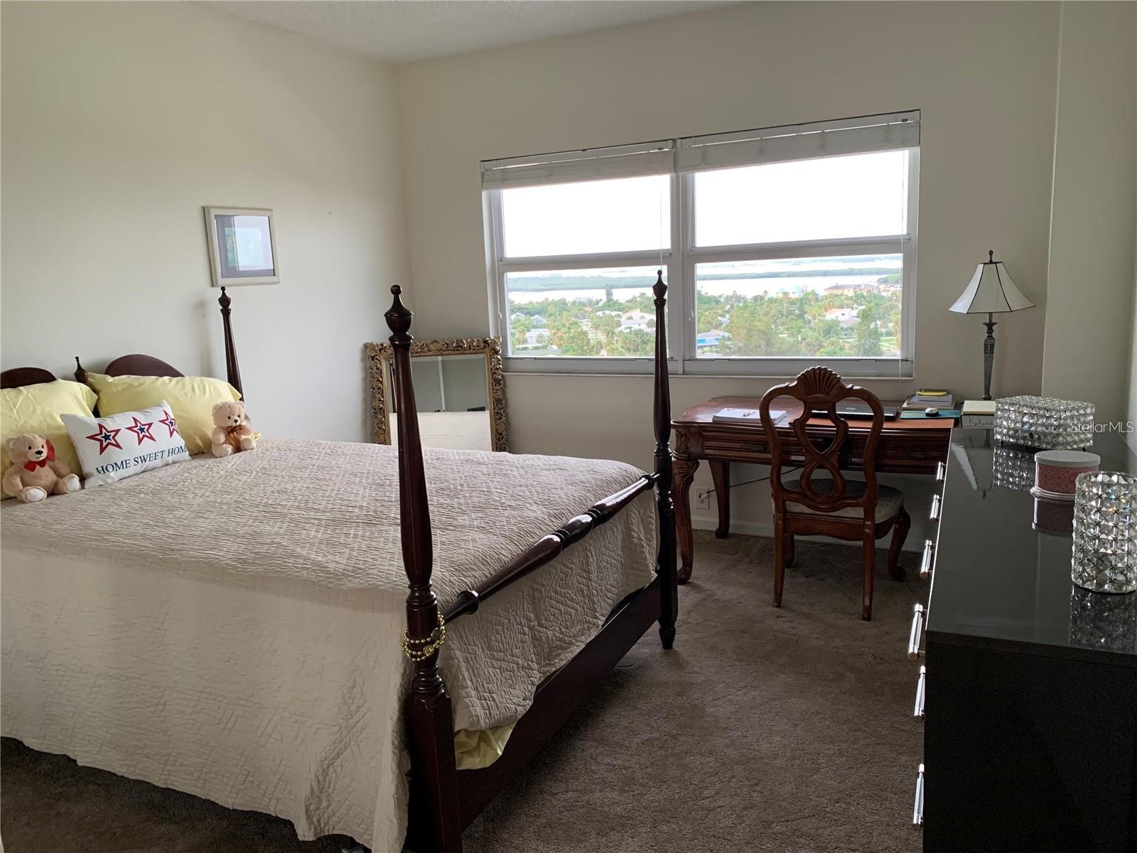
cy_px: 426
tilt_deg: -9.7
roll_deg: +2.6
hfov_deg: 67.3
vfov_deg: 53.1
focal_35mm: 26
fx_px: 854
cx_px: 568
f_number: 1.8
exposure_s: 1/60
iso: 160
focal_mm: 4.25
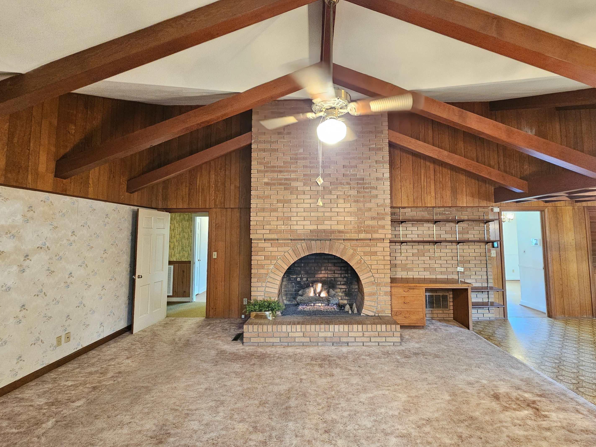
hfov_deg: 102.0
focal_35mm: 14
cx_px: 308
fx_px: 241
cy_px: 218
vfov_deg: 85.6
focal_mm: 2.2
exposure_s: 1/30
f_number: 2.2
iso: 640
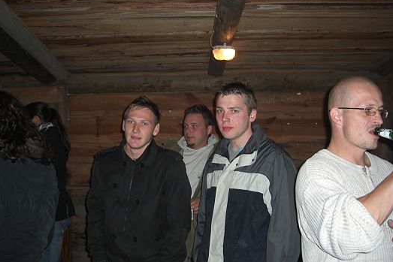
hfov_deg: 48.4
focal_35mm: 40
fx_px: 437
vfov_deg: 33.4
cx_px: 197
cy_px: 127
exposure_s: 1/60
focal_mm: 7.9
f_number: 2.8
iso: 200
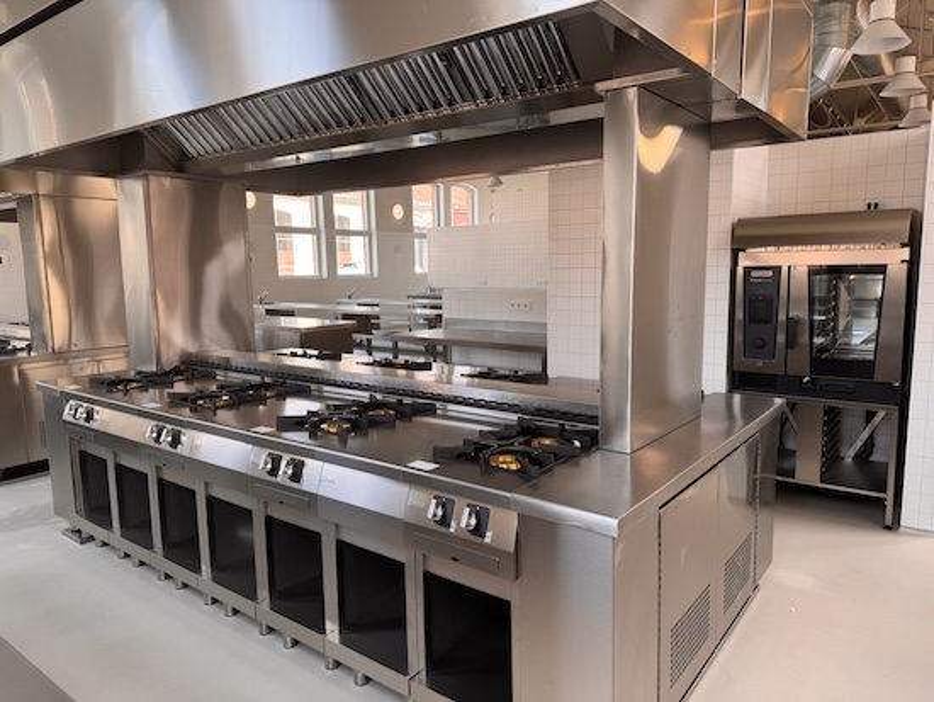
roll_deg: +1.2
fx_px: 648
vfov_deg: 56.9
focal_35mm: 24
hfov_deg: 71.6
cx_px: 467
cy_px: 351
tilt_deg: -7.5
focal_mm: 6.76
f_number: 1.78
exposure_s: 1/187
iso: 64
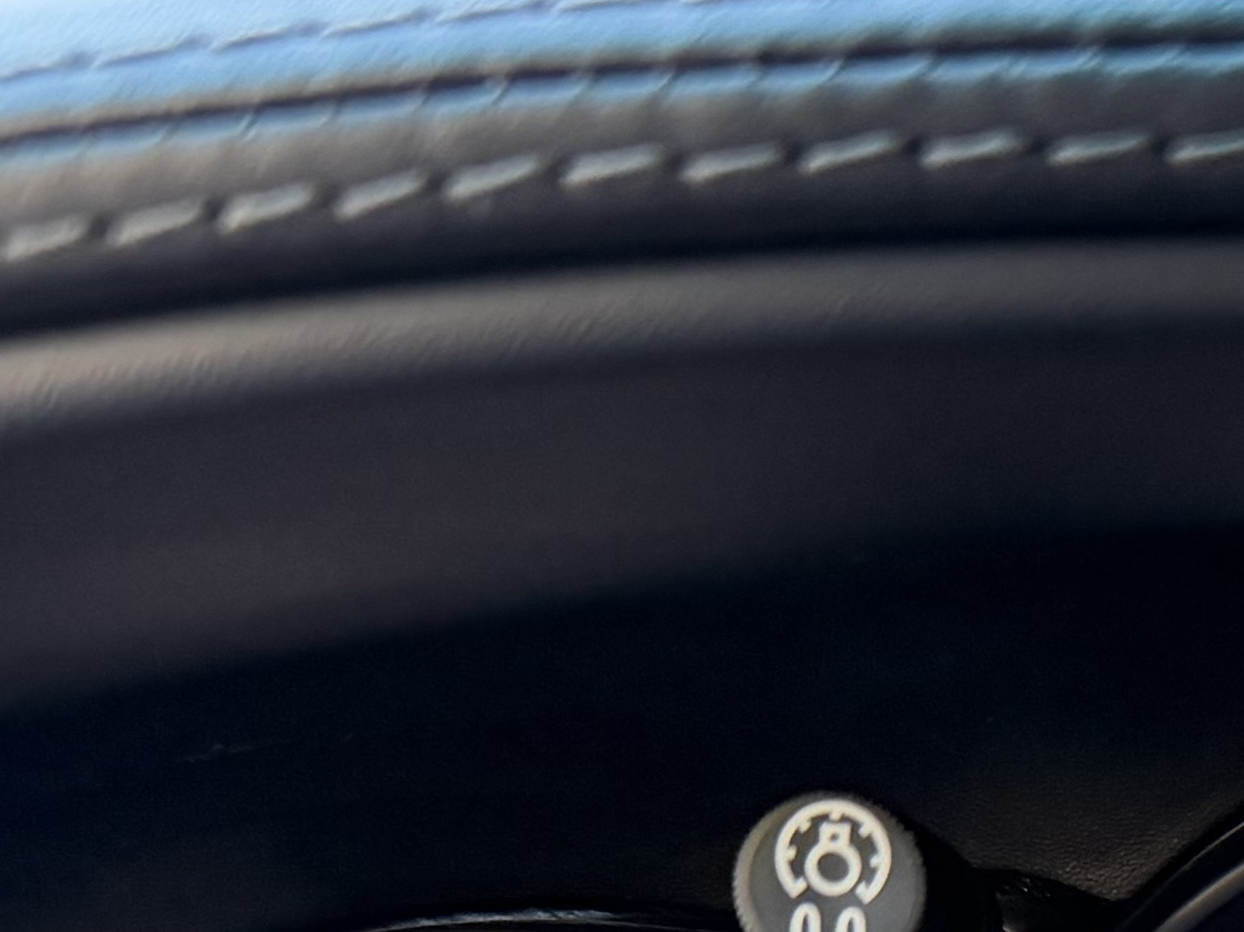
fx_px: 3916
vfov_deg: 12.8
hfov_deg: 16.2
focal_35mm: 109
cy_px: 1464
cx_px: 1952
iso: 200
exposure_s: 1/63
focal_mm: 6.76
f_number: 1.78
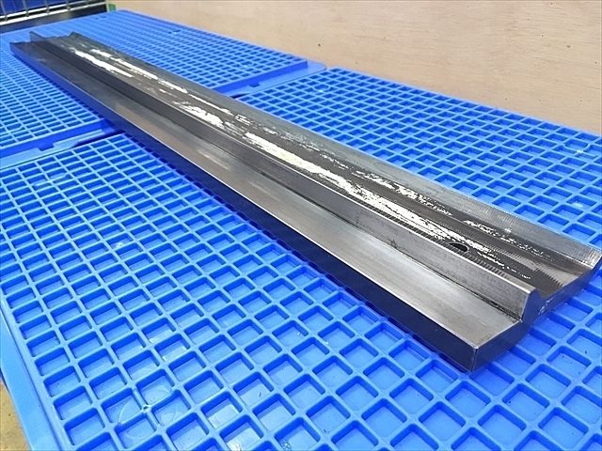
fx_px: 504
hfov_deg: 61.7
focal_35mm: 29
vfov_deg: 48.2
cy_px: 226
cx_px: 301
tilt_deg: -32.6
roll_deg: +6.9
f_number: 2.2
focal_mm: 4.15
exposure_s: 1/30
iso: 200
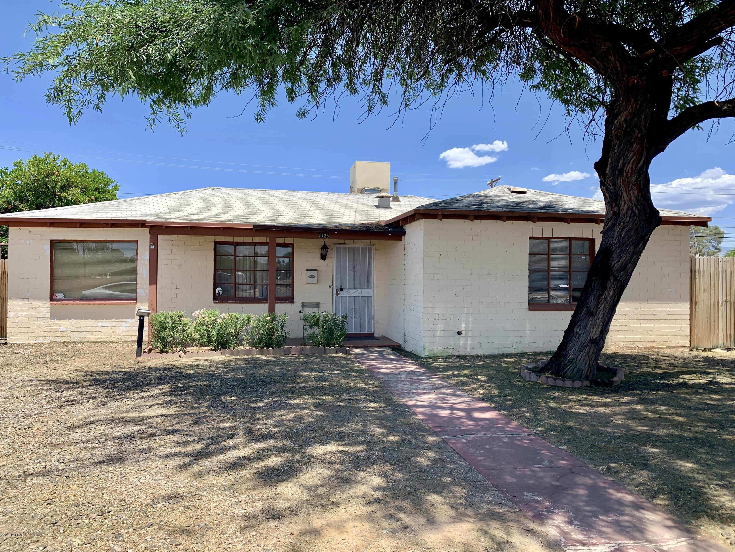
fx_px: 552
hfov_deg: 67.3
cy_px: 276
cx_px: 368
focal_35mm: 26
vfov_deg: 53.1
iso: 25
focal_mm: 4.25
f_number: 1.8
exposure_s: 1/1560
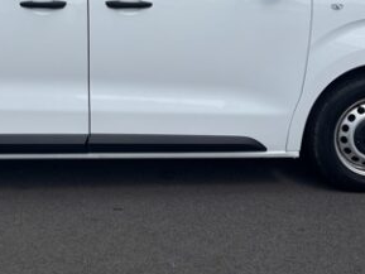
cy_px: -10
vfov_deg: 20.5
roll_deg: +0.9
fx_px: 728
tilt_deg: -7.6
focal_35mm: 69
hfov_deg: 27.4
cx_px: 53
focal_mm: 5.96
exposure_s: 1/3788
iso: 50
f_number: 1.6
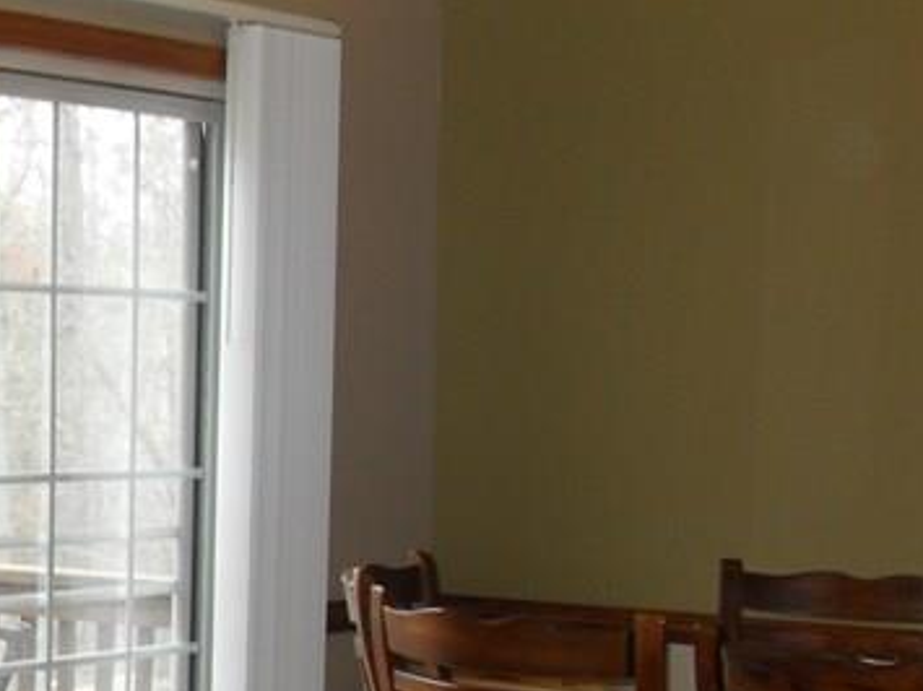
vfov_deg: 14.9
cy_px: 621
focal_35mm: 98
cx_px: -229
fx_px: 2612
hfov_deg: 18.8
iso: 120
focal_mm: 6.3
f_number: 2.8
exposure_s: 1/45
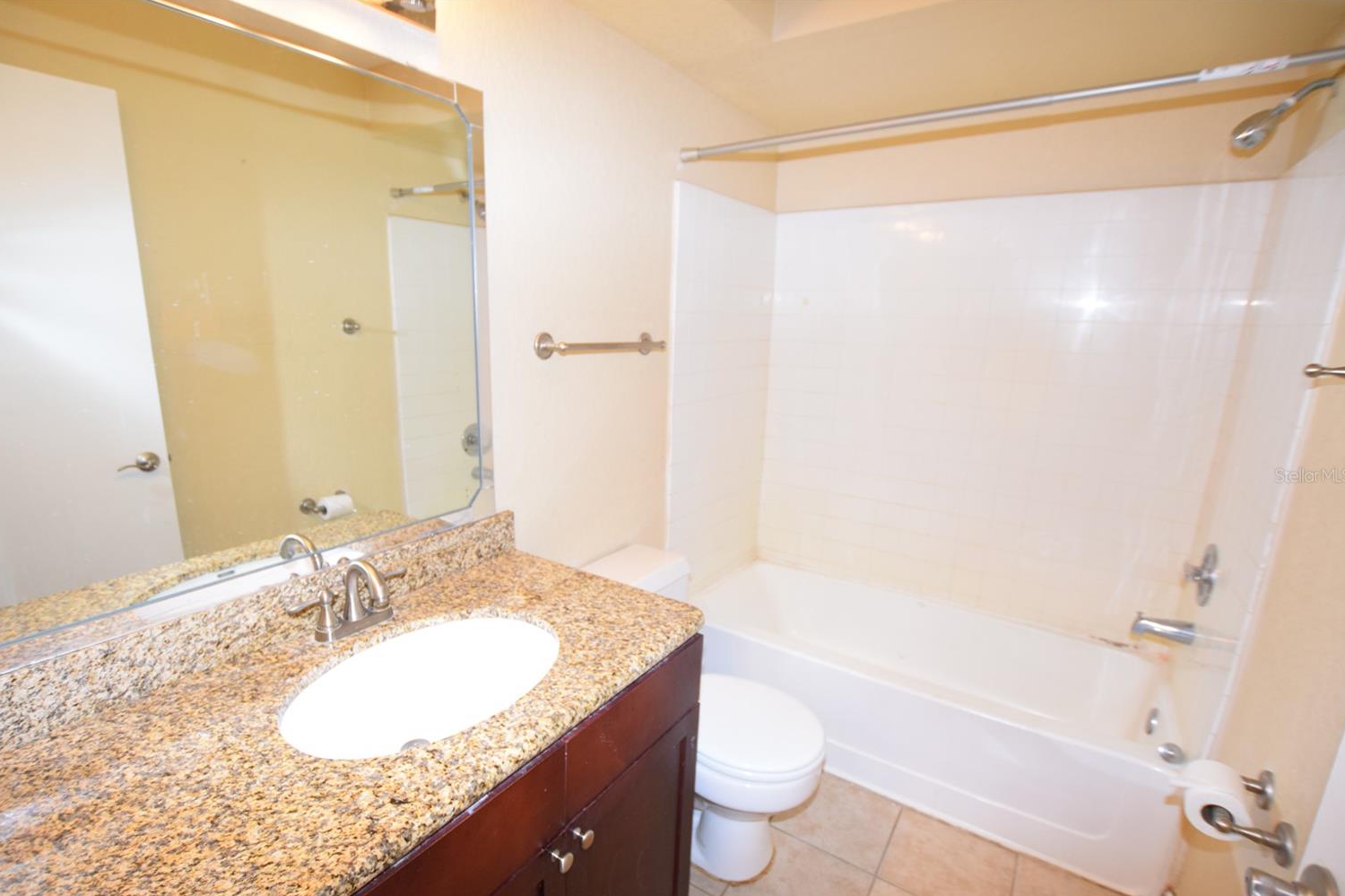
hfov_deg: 96.7
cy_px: 475
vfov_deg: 73.6
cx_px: 638
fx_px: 598
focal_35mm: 16
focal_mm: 10
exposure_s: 1/60
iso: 800
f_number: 4
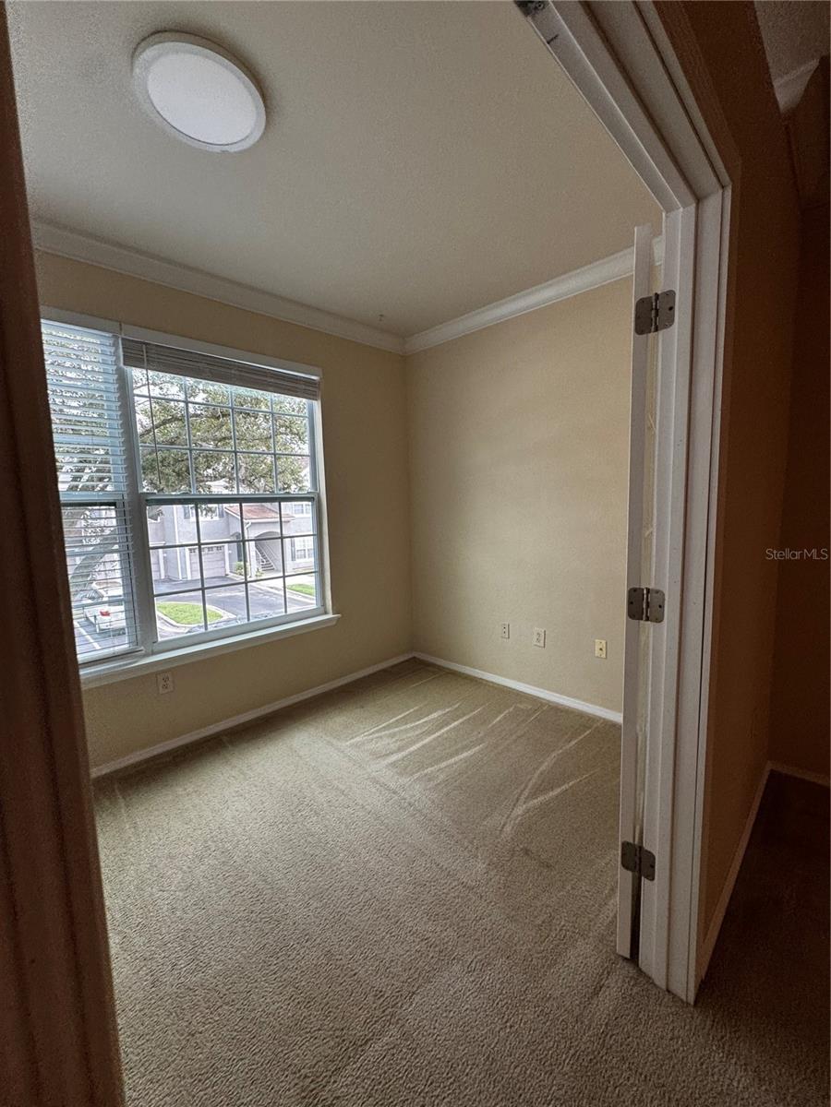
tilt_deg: -3.4
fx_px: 448
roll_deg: +0.6
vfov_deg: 102.1
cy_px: 554
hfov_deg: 85.7
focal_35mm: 14
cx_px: 416
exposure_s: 1/120
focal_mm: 2.22
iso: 125
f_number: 2.2
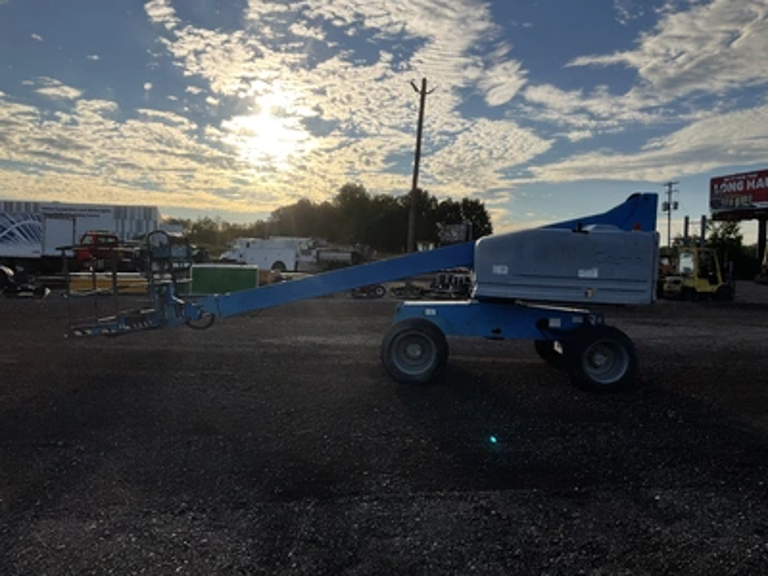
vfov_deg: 48.2
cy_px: 288
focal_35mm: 29
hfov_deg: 61.7
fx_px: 643
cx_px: 384
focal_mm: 3
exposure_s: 1/2538
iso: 25
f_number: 1.8
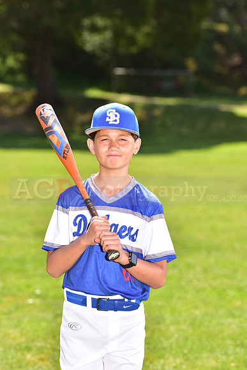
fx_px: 1388
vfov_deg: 15.2
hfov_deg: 10.2
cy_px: 185
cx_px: 124
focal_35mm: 135
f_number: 4.5
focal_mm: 135
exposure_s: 1/250
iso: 80
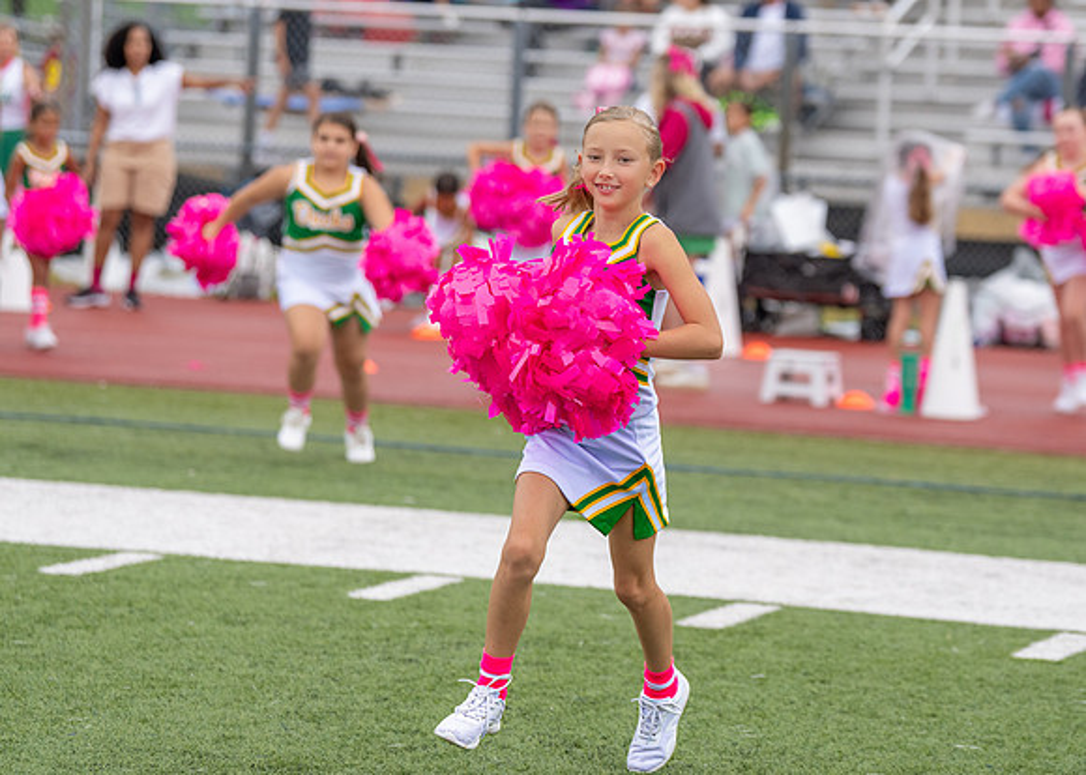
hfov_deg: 13.8
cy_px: 284
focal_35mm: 145
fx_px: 4471
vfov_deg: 9.9
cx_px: 645
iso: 500
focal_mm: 108
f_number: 2.8
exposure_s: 1/2000
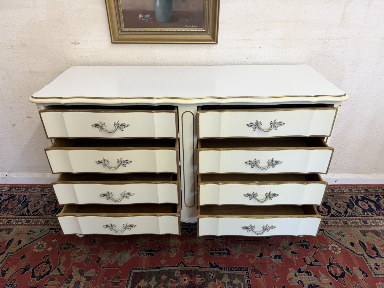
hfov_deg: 71.6
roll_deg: +1.5
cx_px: 192
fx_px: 266
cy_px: 144
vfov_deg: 56.8
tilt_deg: -30.6
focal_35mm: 24
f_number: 1.78
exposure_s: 1/100
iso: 160
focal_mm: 6.76
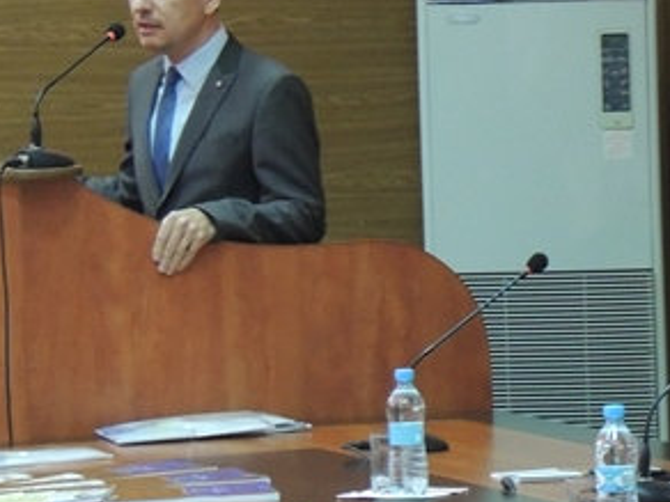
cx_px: 753
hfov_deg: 8.4
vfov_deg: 6.4
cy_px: 266
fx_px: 4510
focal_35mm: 233
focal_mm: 15.1
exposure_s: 1/15
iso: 800
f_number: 4
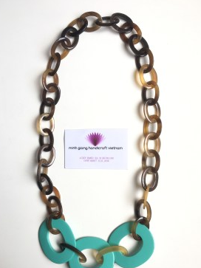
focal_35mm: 32
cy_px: 145
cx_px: 100
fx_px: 248
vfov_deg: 56.8
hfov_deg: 44.1
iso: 25
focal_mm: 4.15
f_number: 2.2
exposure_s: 1/100
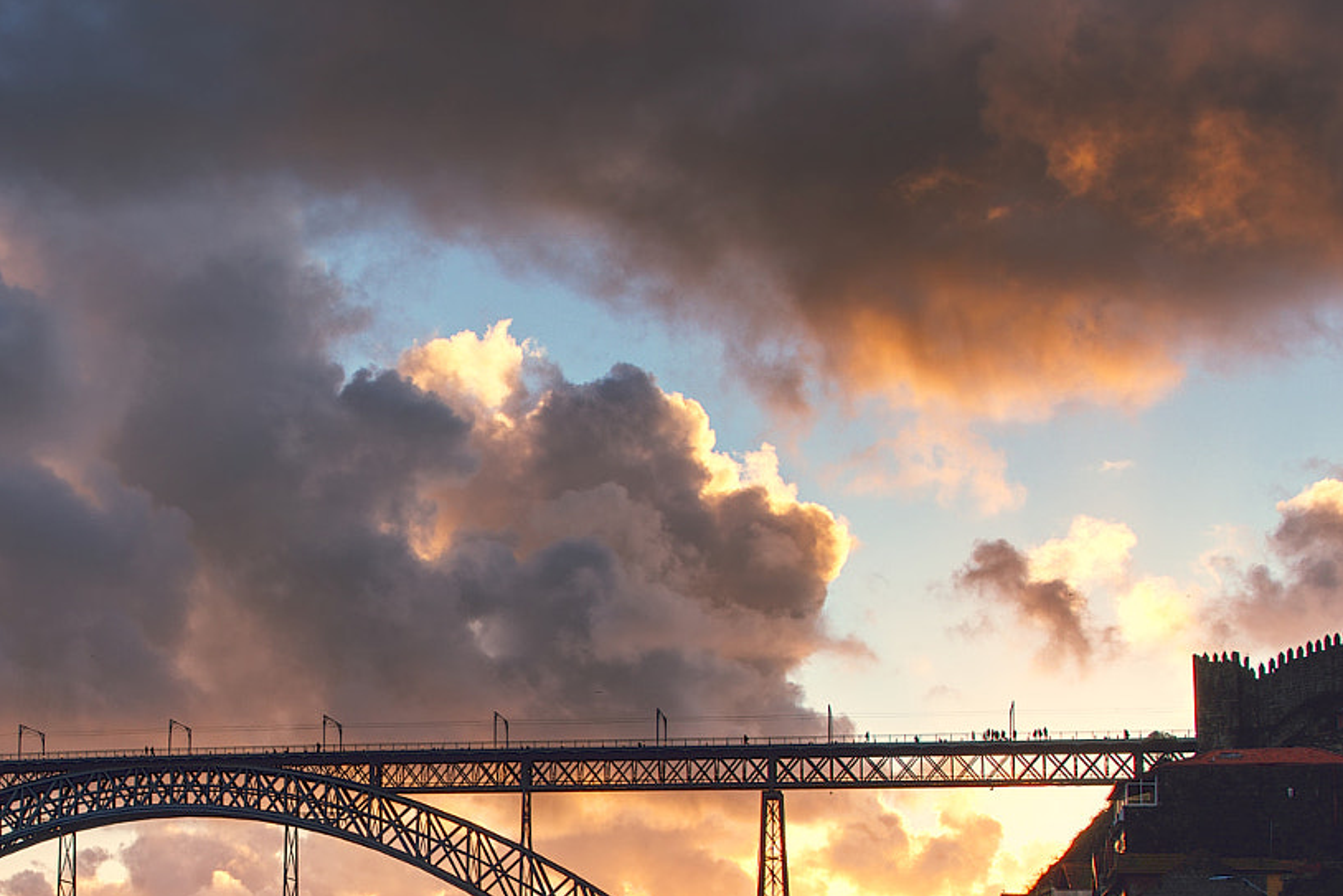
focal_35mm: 59
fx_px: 2201
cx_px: 315
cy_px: 837
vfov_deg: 22.4
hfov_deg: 33.2
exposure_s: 1/160
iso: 200
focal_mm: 20
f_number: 8
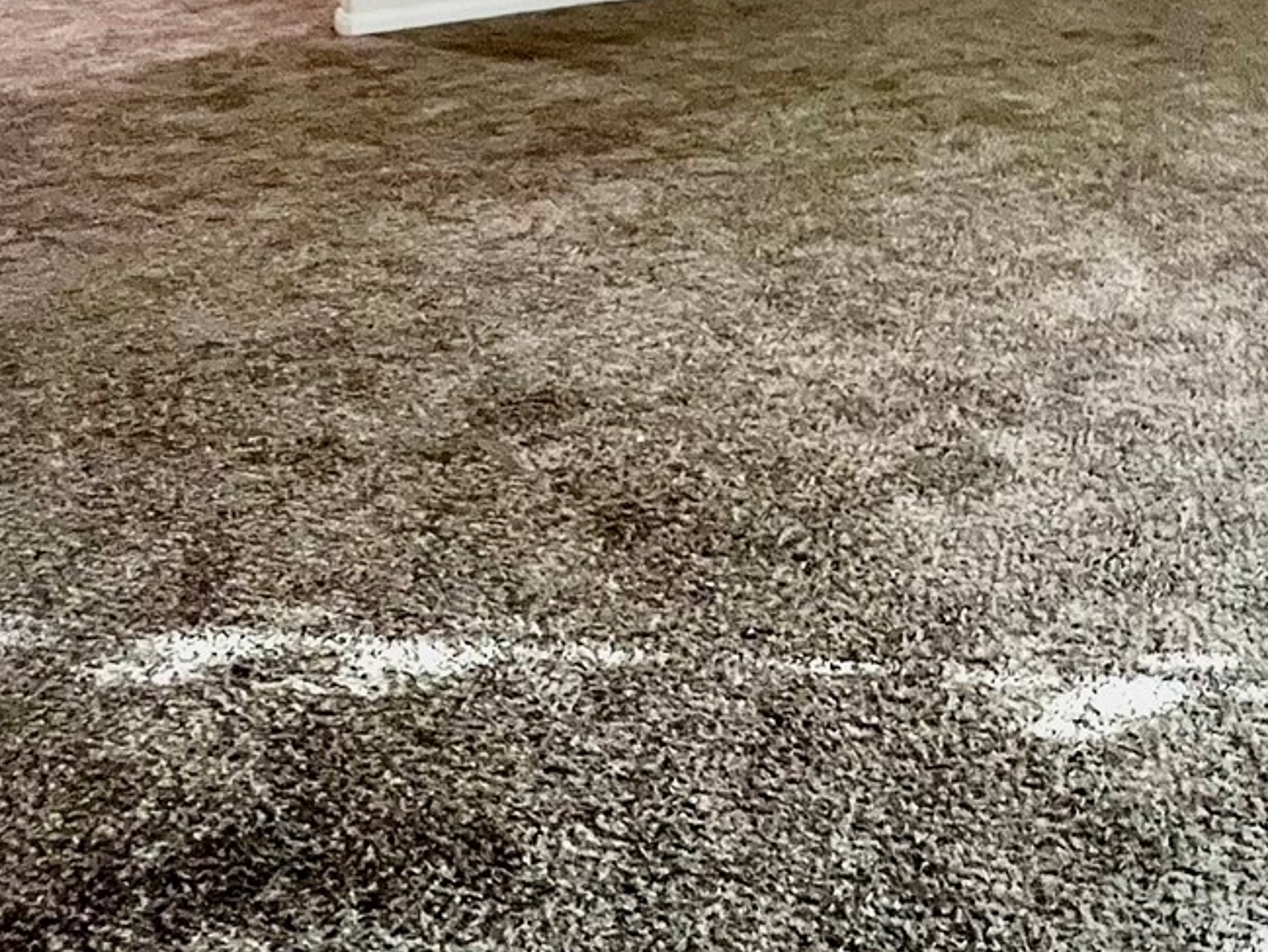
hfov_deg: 41.6
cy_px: -366
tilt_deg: +0.5
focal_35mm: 41
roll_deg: -0.7
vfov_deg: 27.6
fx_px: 1502
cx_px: 1176
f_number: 1.8
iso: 500
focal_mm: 1.57
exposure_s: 1/60
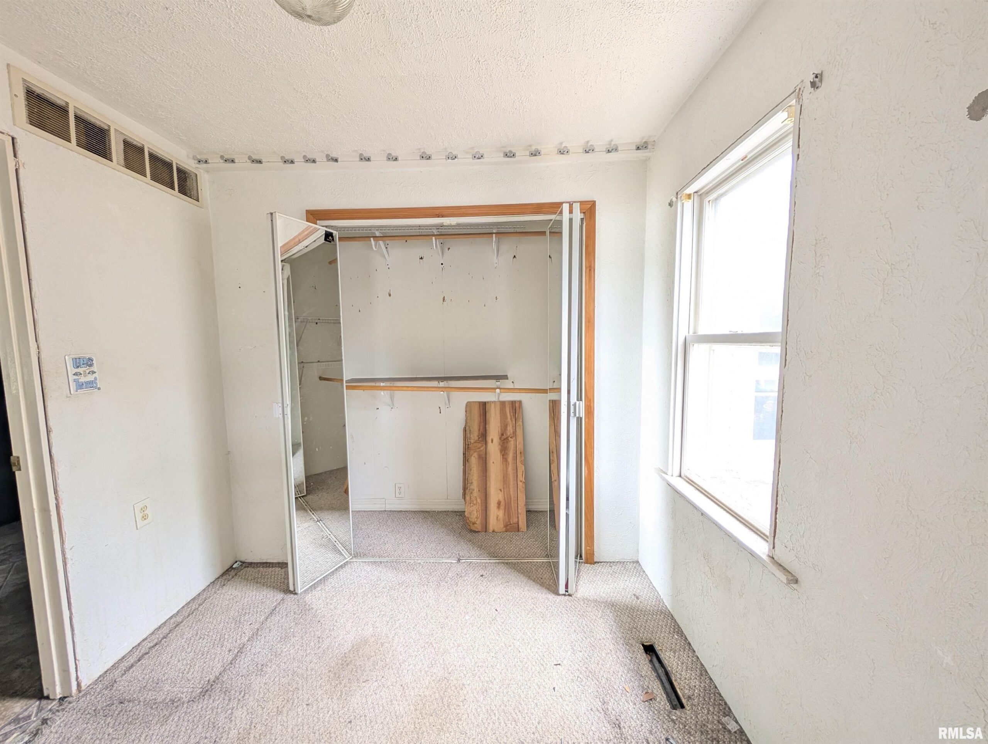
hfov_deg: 110.5
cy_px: 372
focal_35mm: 12
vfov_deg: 94.6
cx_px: 494
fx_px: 343
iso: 80
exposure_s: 1/90
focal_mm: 2.02
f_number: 1.7
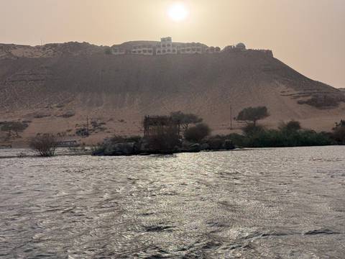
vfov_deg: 30.3
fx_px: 478
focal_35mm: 48
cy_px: 130
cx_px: 172
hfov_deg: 39.7
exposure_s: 1/7937
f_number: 1.78
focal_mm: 6.76
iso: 64
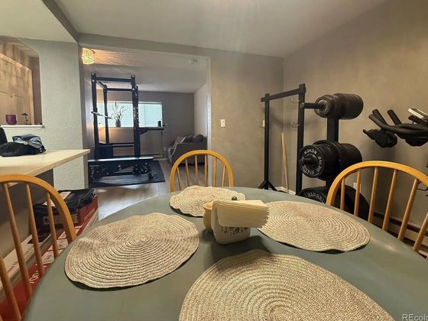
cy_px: 141
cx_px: 207
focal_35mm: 16
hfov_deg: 94.5
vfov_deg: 77.8
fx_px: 198
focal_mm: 2.22
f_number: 2.2
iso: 500
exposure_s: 1/60
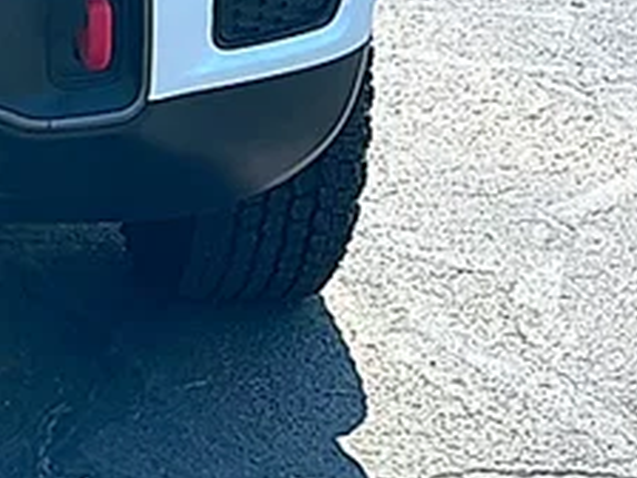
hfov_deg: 14.8
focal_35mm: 125
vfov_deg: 11.4
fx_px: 2300
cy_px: -229
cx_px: -282
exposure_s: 1/4808
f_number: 1.78
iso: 80
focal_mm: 6.86
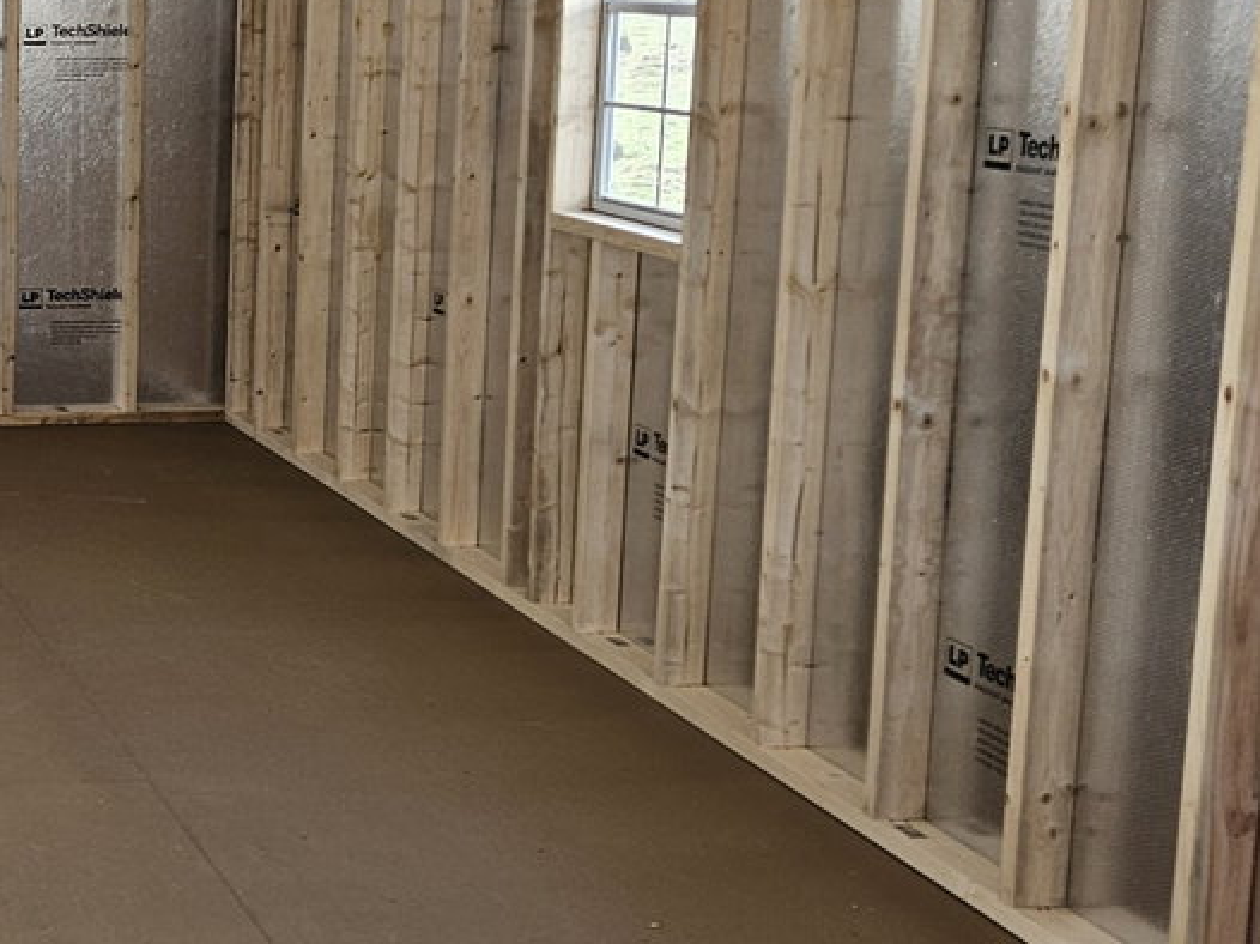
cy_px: 369
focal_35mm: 70
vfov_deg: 21.0
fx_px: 2547
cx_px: -153
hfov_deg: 25.6
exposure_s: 1/120
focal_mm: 5.4
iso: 50
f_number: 1.8
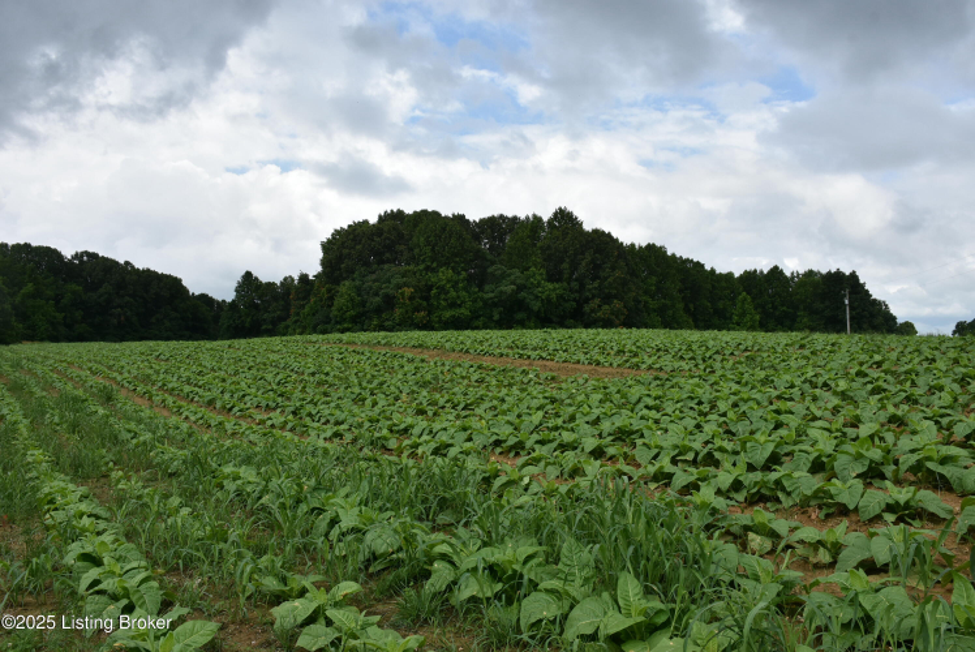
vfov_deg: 43.7
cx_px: 488
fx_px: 813
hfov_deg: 61.9
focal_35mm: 30
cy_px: 326
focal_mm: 20
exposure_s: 1/400
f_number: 10
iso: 250
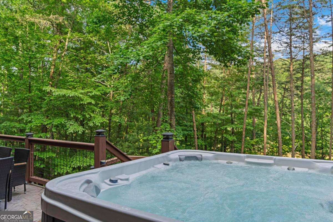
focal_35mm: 24
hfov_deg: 73.7
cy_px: 111
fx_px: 222
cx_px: 166
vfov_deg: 53.1
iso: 640
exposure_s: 1/45
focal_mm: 24
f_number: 8
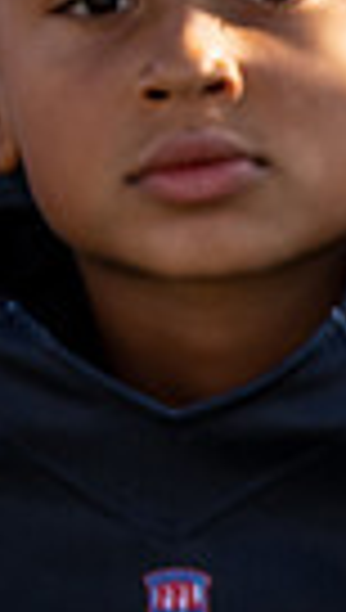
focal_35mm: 686
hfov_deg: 1.8
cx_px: 1263
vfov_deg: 3.1
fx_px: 11134
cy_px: 236
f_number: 2.8
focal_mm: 154
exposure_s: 1/640
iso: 100
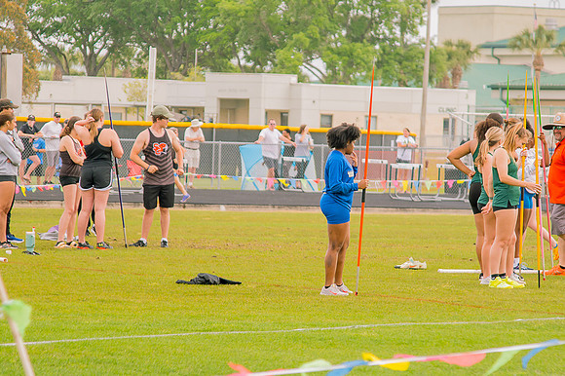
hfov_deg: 8.1
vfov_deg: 5.4
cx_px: 320
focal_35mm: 255
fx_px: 3995
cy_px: 199
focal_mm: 120
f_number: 4
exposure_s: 1/200
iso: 200
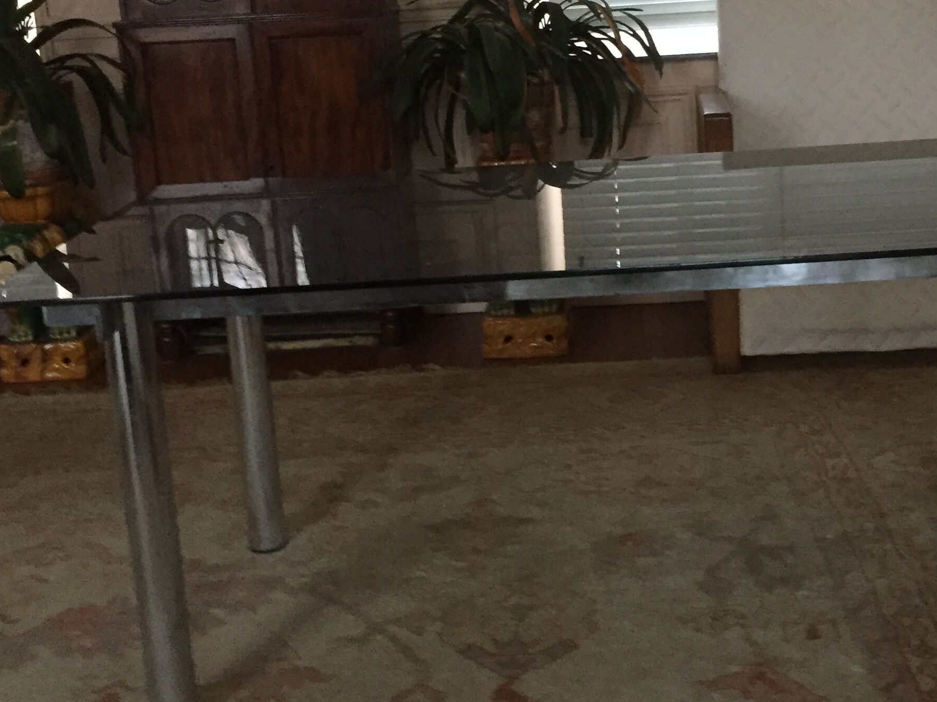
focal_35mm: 53
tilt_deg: -12.7
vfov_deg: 27.4
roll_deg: +2.5
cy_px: 260
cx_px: 573
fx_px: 1434
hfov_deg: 36.0
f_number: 2.2
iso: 250
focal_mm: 4.15
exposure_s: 1/25
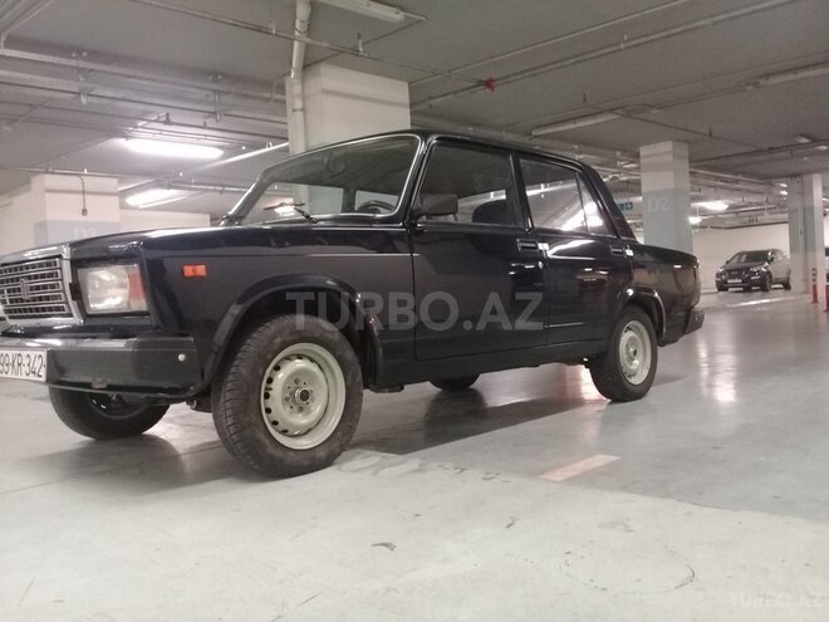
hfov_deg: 58.4
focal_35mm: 31
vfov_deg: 45.4
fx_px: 742
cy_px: 311
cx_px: 414
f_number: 2.2
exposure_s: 1/17
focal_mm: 3.3
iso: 250
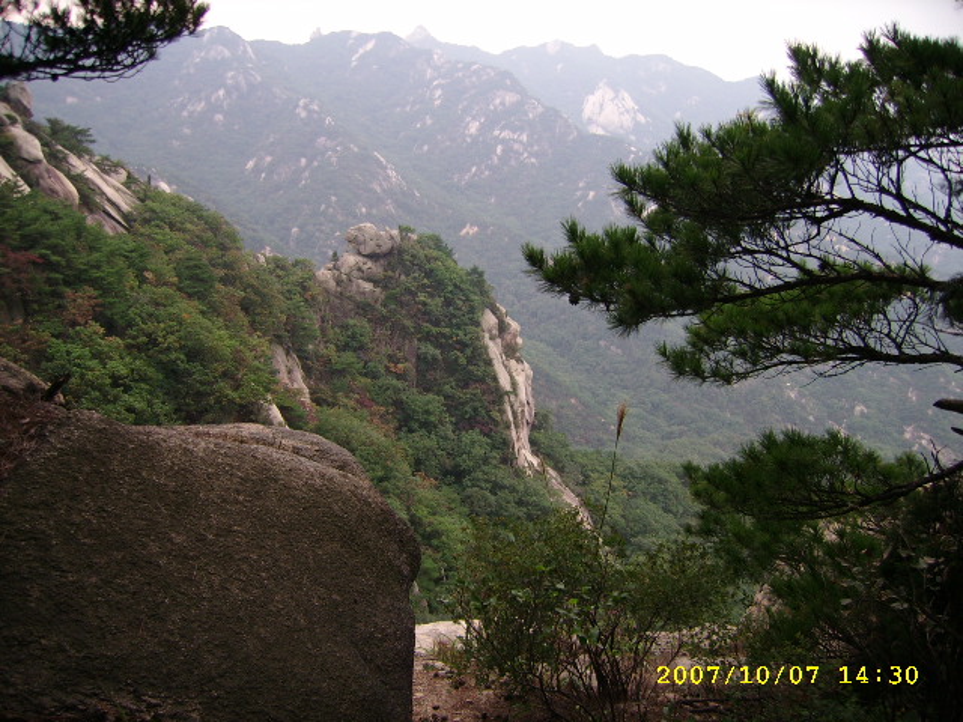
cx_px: 482
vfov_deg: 40.7
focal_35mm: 35
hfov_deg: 52.6
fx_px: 974
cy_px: 361
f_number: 2.8
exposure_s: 1/78
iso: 100
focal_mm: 5.95
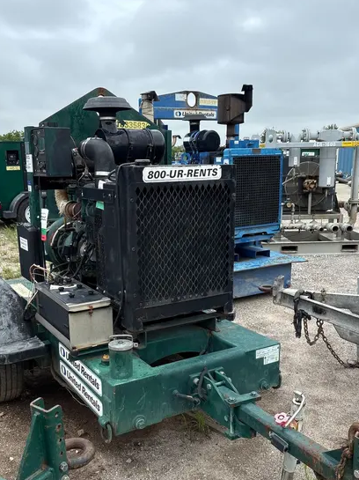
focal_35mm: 35
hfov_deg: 40.6
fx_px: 485
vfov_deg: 52.5
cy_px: 276
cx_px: 167
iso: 50
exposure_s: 1/2075
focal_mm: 5.96
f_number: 1.6
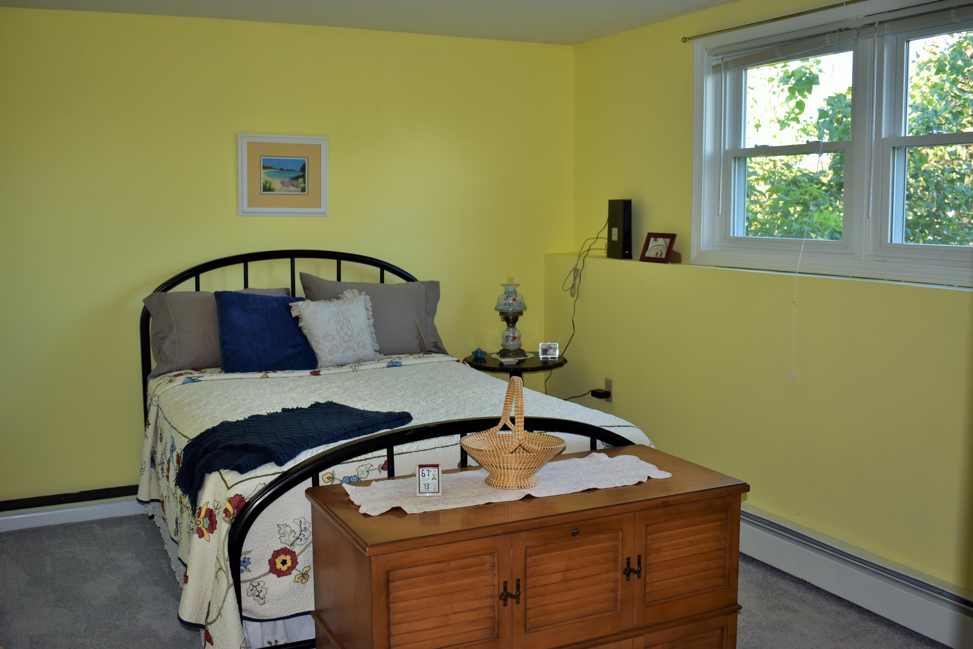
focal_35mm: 36
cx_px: 486
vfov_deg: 36.9
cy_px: 324
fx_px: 973
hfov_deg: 53.1
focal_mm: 24
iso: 200
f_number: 3.8
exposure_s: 1/60
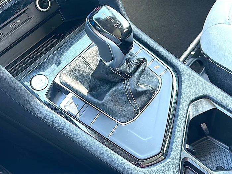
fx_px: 295
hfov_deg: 42.9
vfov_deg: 32.9
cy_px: 87
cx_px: 116
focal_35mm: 44
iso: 80
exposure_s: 1/40
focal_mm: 6.86
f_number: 1.78
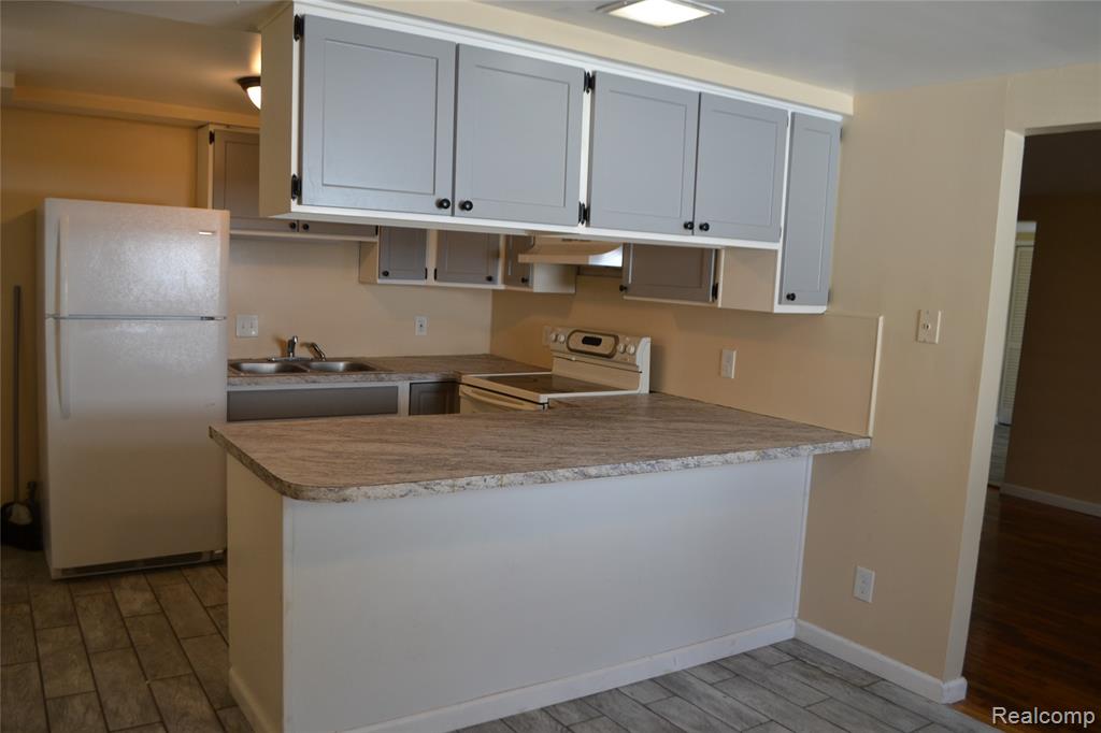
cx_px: 550
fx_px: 825
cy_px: 366
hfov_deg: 67.4
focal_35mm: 27
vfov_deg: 47.9
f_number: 4.5
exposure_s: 1/80
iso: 400
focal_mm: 18
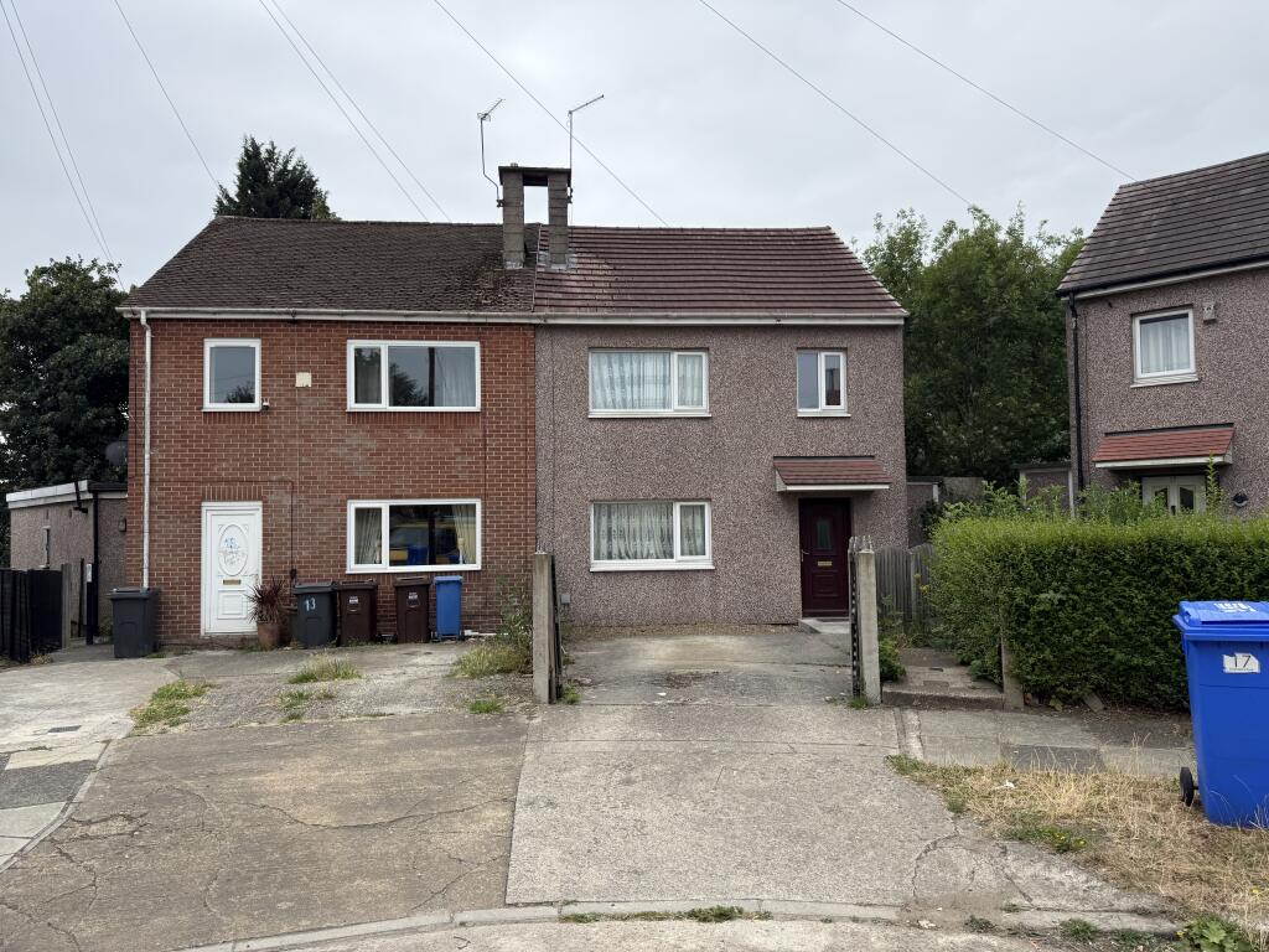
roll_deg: -0.6
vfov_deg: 56.8
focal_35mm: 24
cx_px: 634
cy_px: 476
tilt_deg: +1.8
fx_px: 880
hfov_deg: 71.6
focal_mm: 6.76
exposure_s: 1/3584
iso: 100
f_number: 1.78
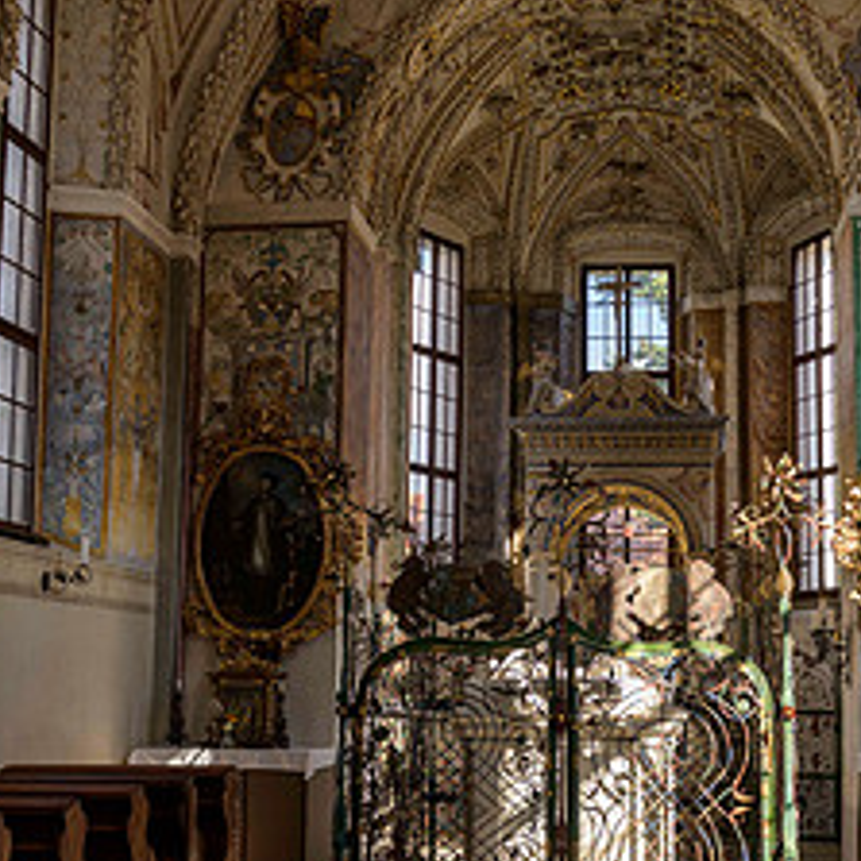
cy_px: 521
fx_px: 1548
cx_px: 552
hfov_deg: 30.9
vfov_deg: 31.0
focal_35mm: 55
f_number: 5.6
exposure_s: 1/60
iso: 72
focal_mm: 32
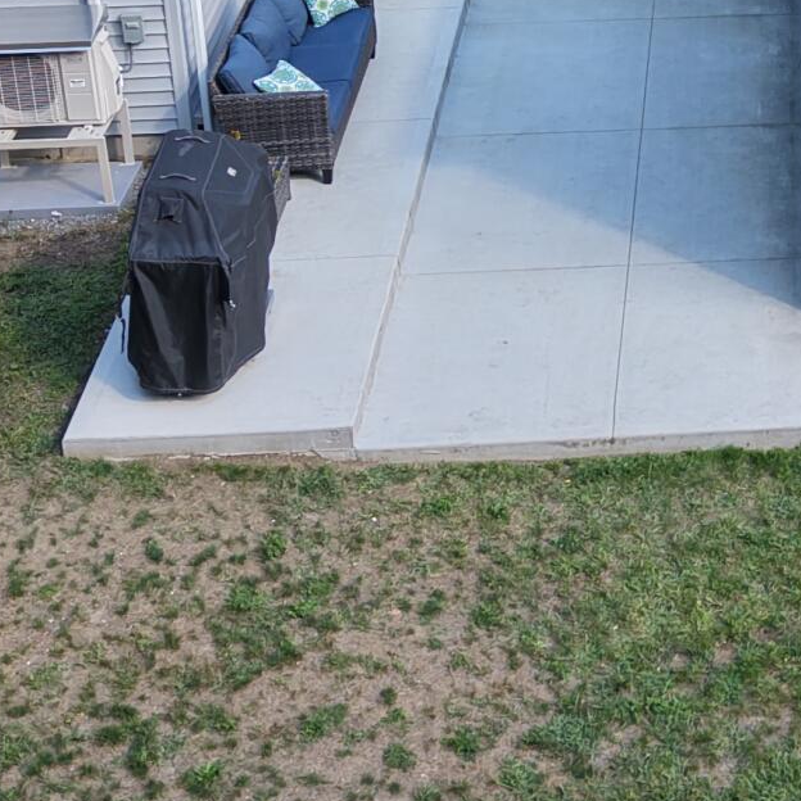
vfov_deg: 16.2
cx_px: 1031
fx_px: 2670
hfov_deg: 16.2
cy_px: -214
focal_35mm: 102
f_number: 1.8
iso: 100
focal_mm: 8.67
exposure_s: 1/350
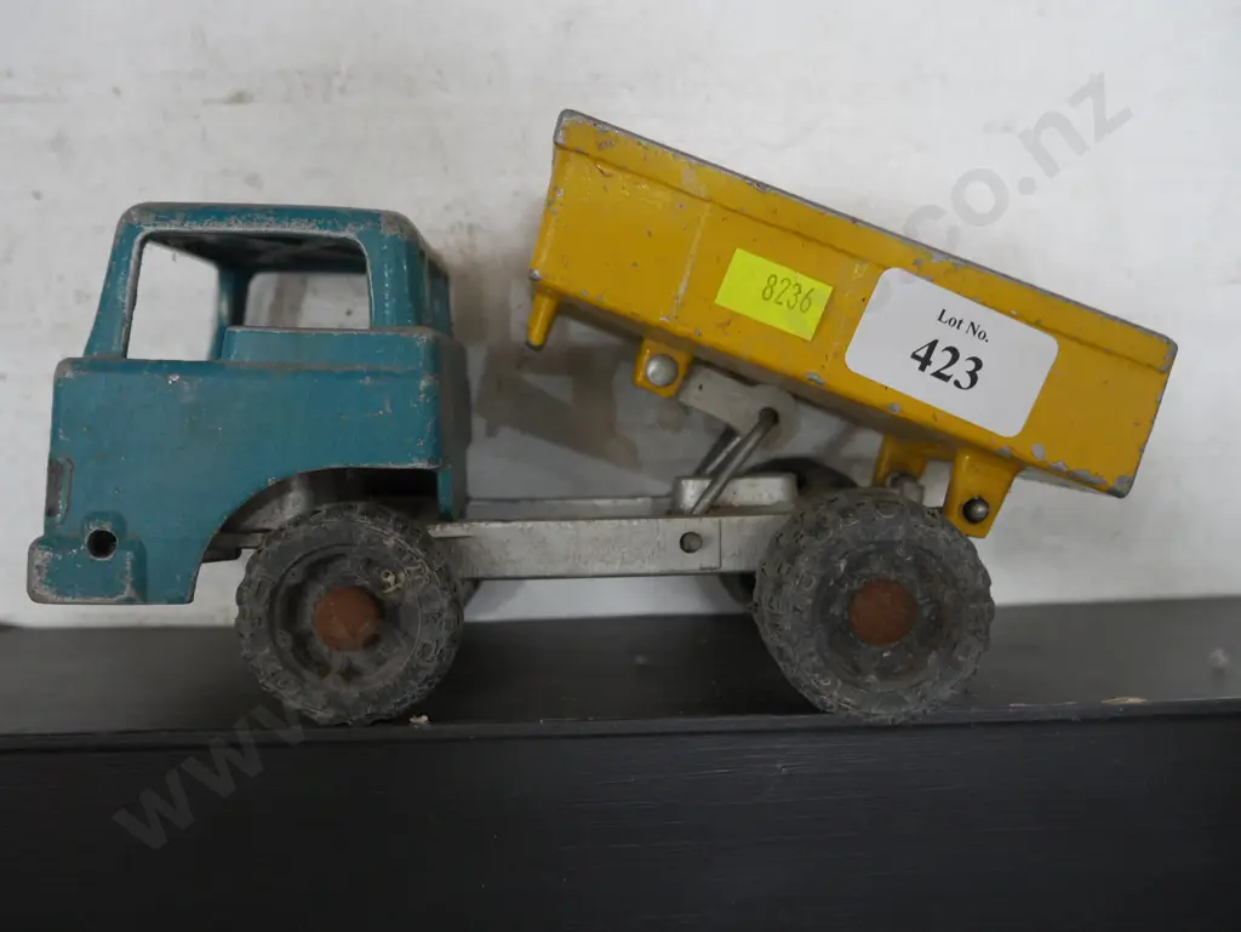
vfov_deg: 44.2
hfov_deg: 56.8
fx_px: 1148
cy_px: 466
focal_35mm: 32
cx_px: 620
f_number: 3.6
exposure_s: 1/60
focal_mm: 16
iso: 1600
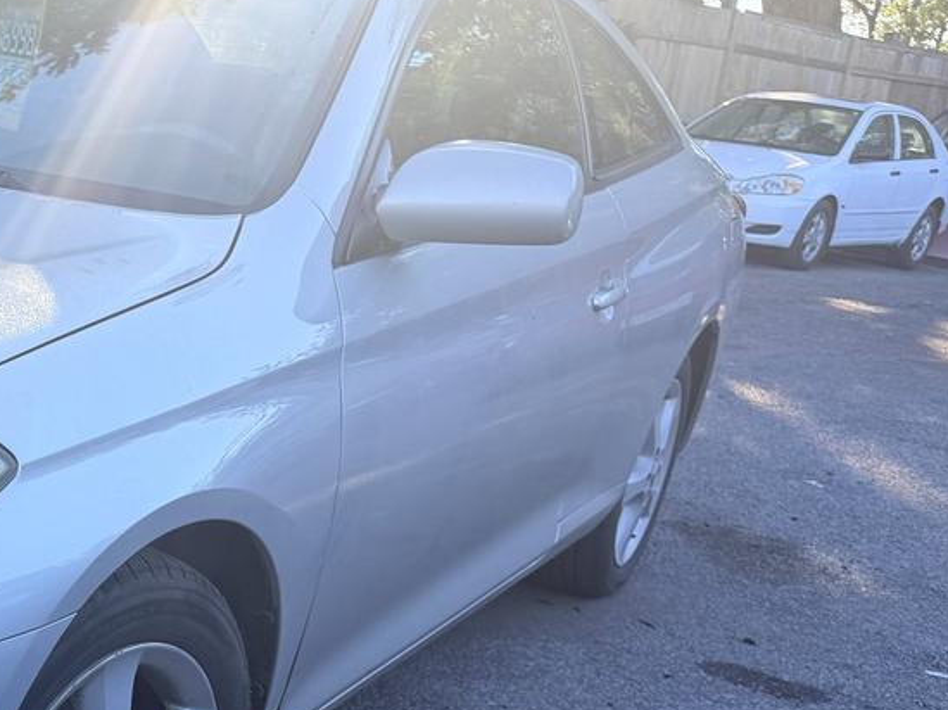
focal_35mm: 56
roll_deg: -4.4
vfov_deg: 25.4
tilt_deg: -19.8
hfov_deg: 30.4
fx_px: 1533
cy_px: 624
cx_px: -123
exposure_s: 1/858
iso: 80
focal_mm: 6.76
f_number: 1.78
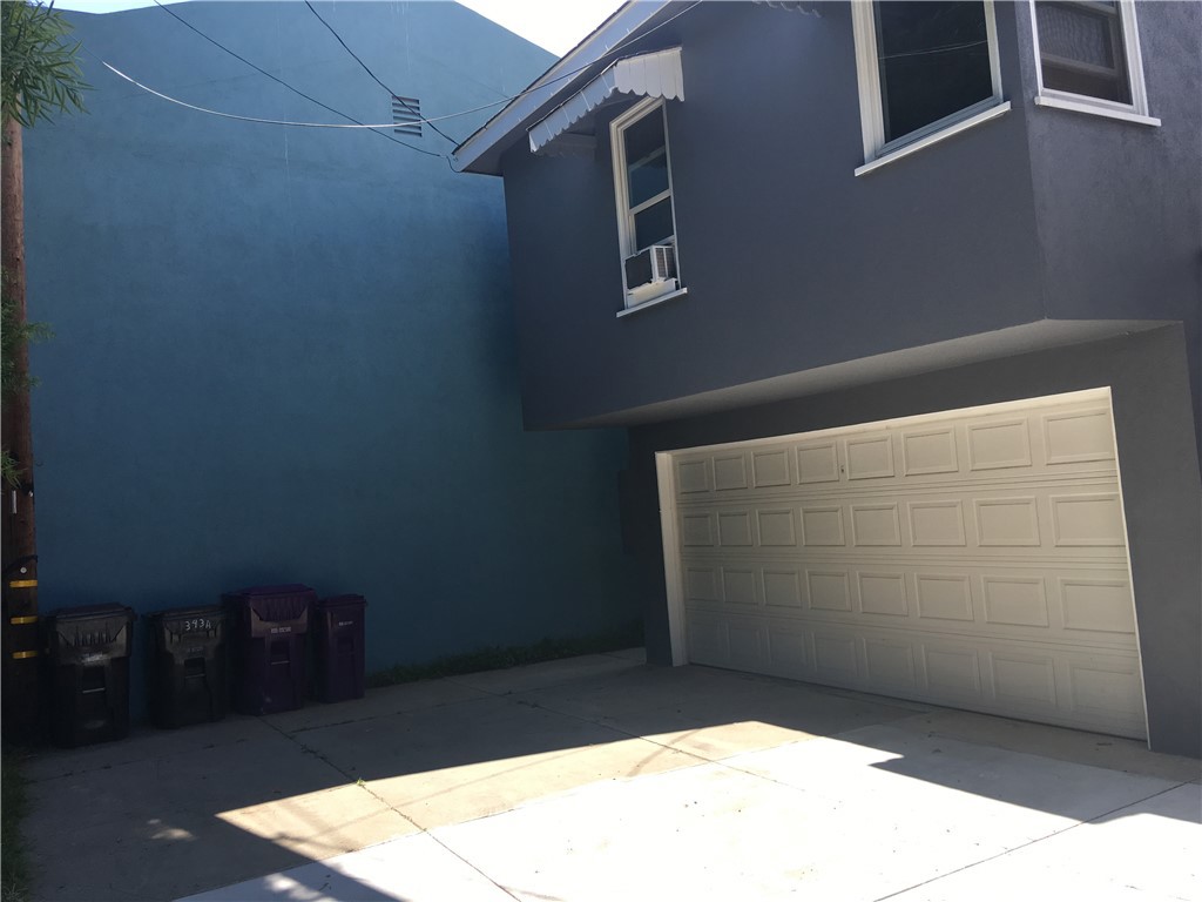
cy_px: 451
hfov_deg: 61.7
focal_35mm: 29
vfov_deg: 48.2
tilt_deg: +3.9
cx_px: 601
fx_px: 1007
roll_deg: +3.8
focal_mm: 4.15
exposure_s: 1/591
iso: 25
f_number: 2.2
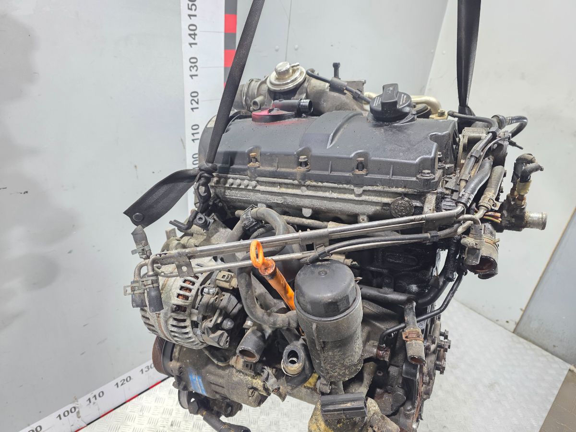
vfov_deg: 58.9
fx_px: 383
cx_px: 288
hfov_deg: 73.9
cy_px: 216
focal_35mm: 23
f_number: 1.7
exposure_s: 1/100
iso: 320
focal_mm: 6.3
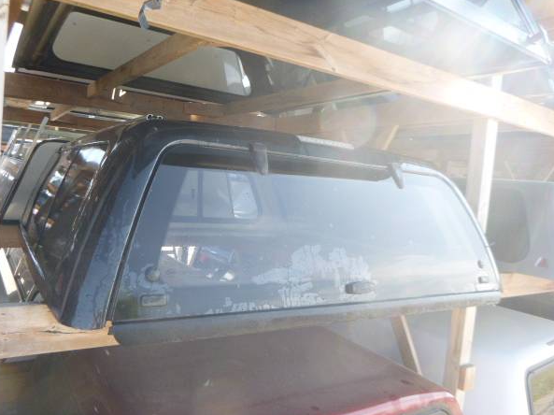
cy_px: 215
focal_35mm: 27
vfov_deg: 51.3
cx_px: 257
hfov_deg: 65.3
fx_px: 432
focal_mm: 4.5
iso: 125
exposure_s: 1/60
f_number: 3.9
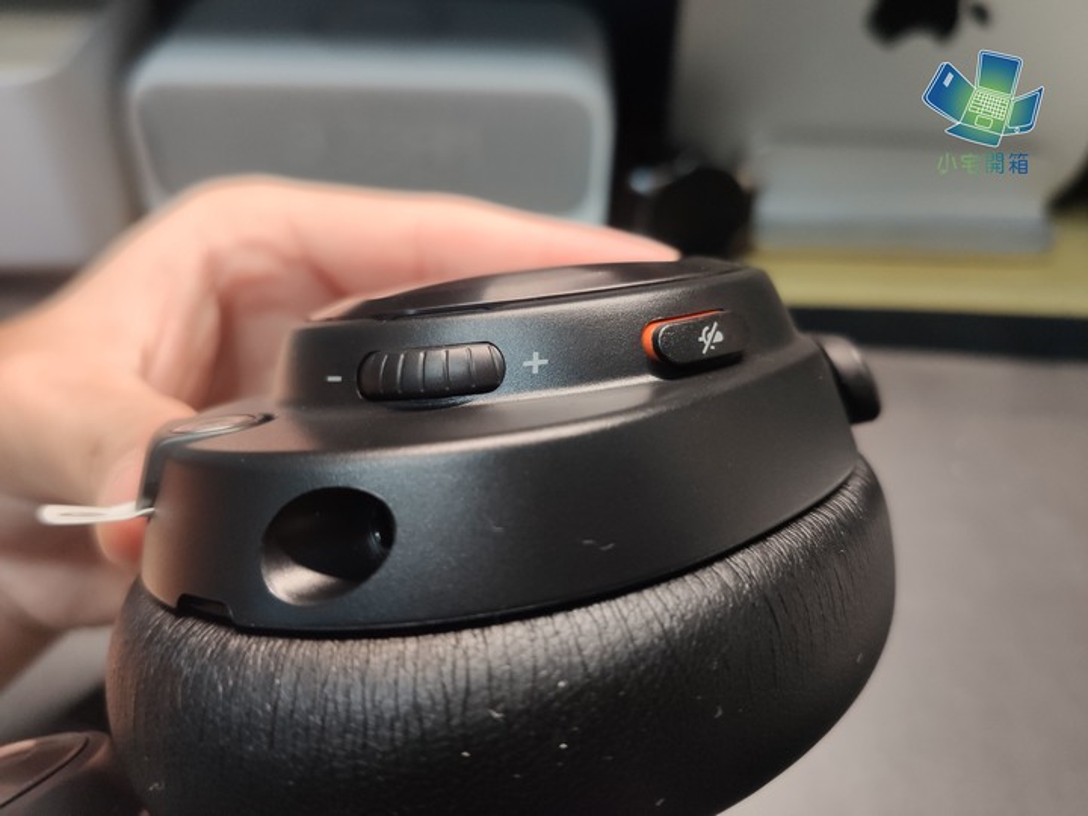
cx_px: 544
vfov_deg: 53.1
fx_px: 817
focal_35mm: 26
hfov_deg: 67.3
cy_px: 408
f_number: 1.75
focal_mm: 4.75
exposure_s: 1/60
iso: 580
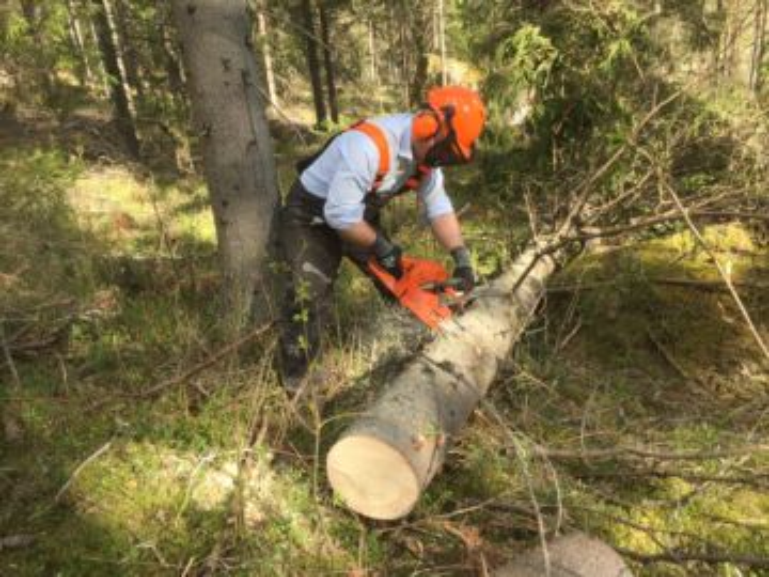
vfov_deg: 48.2
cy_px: 288
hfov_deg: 61.7
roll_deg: +6.5
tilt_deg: -21.2
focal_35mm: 29
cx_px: 384
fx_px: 644
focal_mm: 4.15
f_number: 2.2
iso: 32
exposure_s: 1/350
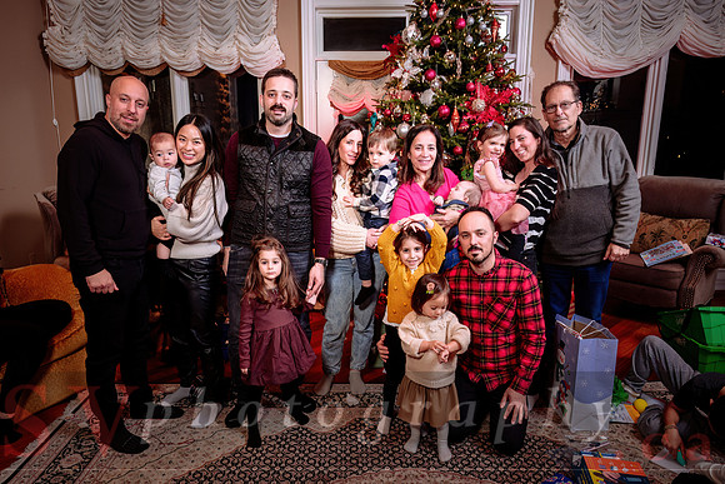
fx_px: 540
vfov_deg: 48.2
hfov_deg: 67.7
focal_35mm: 27
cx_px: 351
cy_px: 256
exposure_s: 1/60
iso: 200
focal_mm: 25
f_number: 5
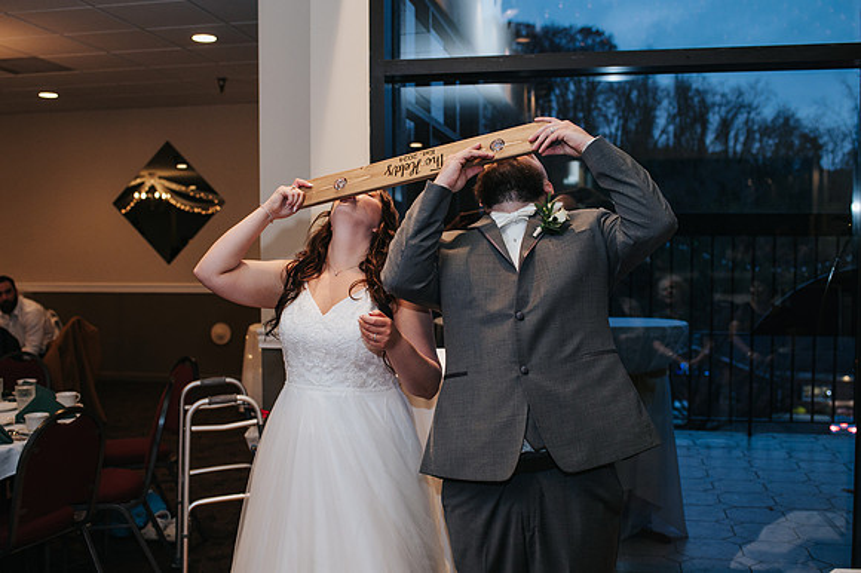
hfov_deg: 50.0
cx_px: 423
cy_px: 290
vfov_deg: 34.5
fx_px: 924
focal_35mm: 39
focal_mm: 35
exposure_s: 1/200
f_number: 3.2
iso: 800
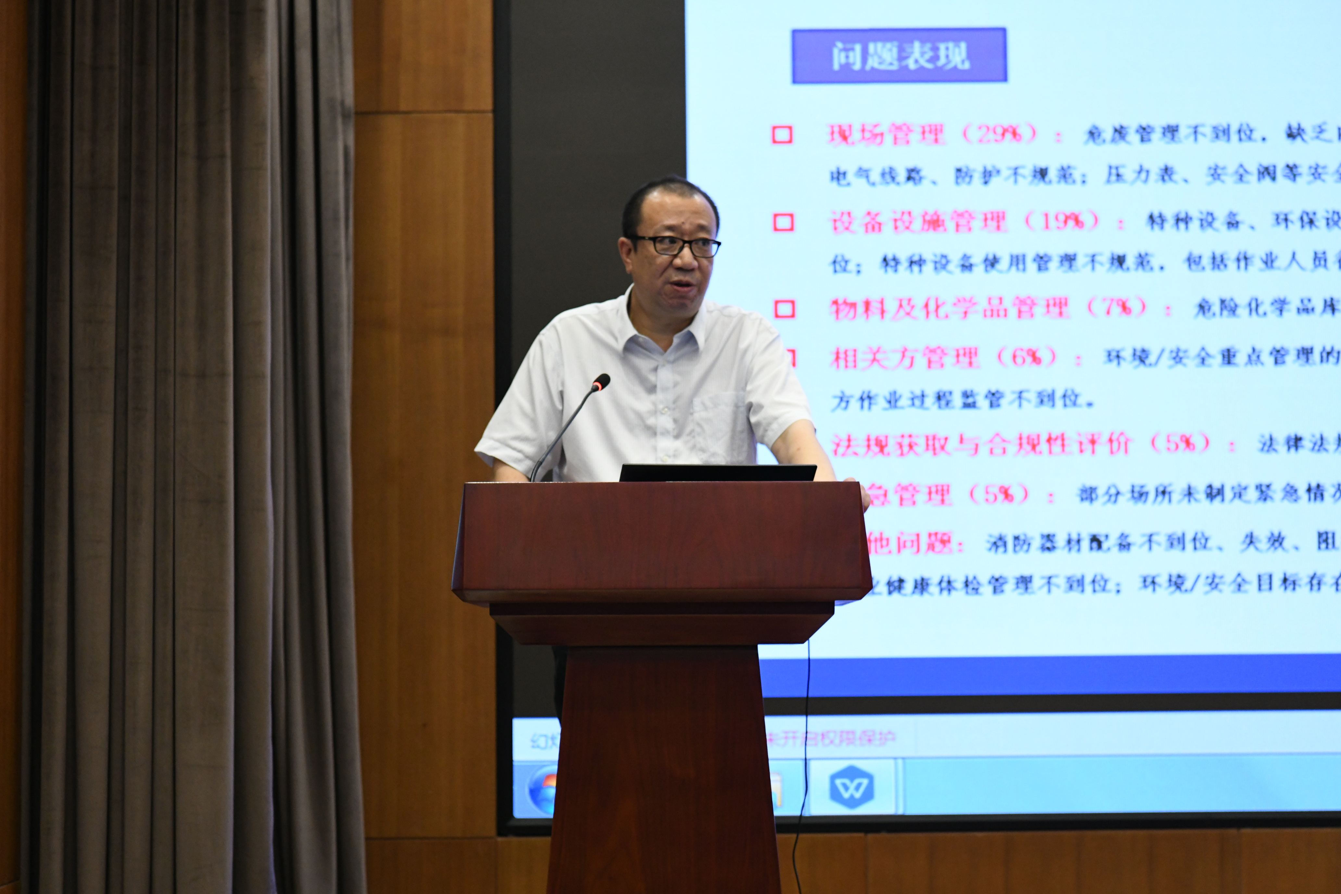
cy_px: 447
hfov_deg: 28.8
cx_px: 670
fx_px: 2607
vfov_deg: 19.5
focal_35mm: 70
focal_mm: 70
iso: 4000
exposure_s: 1/160
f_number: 4.5
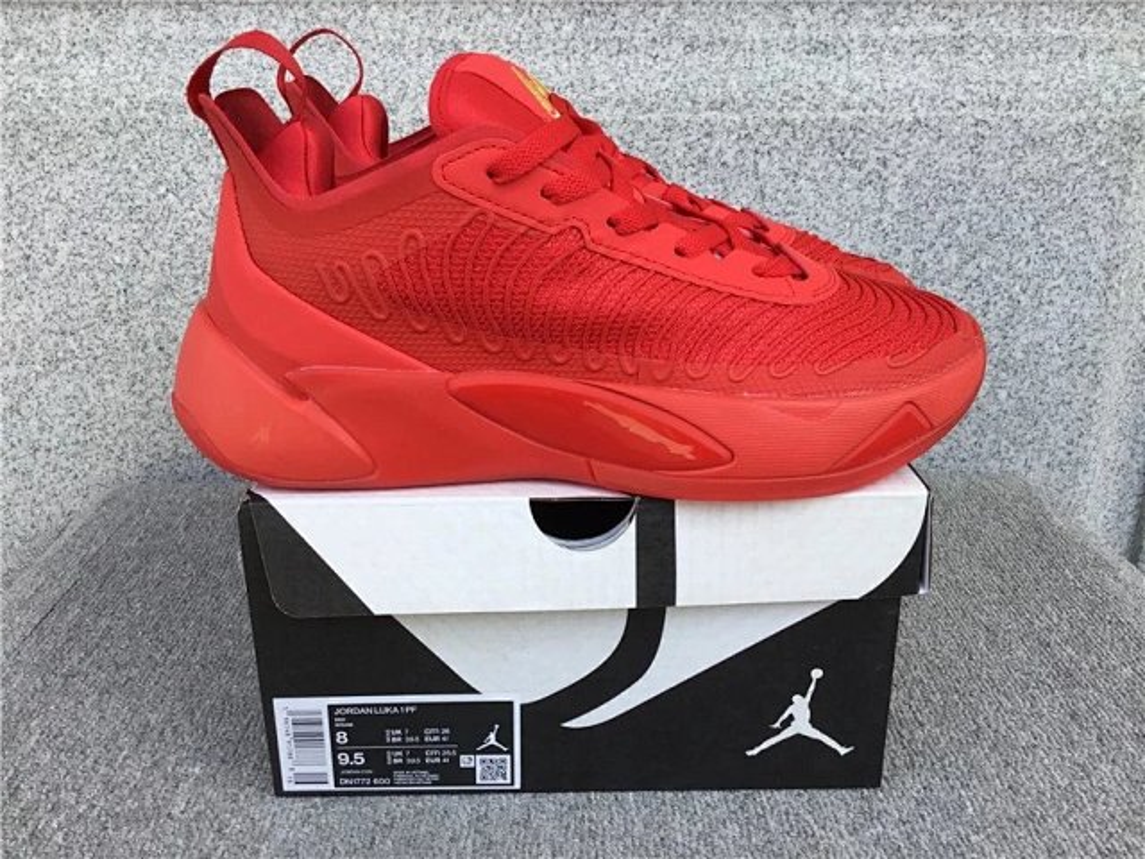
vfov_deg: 45.4
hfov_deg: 58.4
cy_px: 430
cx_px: 572
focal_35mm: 31
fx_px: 1025
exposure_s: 1/216
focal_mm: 3.3
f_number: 2.4
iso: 25
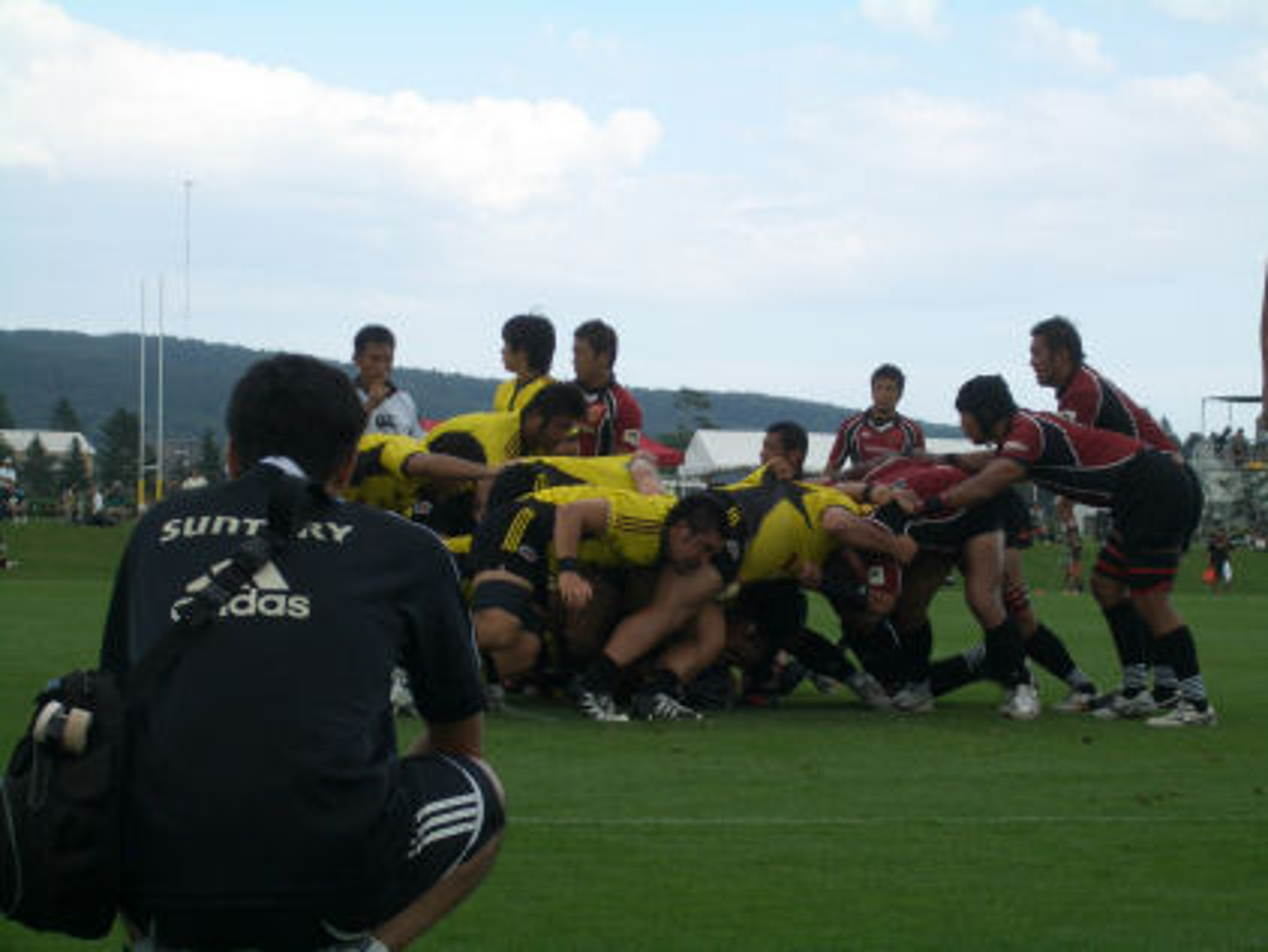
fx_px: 3848
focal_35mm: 105
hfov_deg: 18.7
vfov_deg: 14.1
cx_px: 634
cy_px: 476
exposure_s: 1/250
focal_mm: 17.4
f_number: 4.8
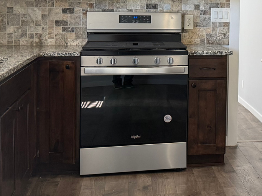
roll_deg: -0.6
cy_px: 32
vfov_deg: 20.2
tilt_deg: -1.9
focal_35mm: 72
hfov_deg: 26.1
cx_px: 241
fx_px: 545
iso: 160
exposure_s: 1/120
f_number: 1.78
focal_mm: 6.76
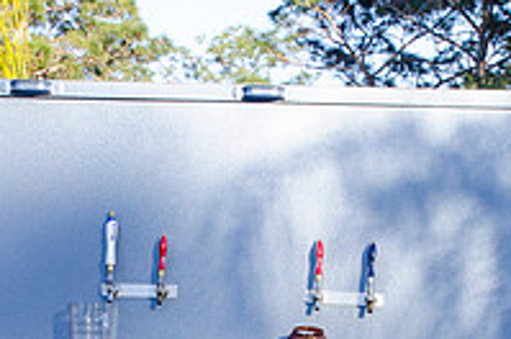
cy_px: 416
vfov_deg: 8.8
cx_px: 182
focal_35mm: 153
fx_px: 2168
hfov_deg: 13.4
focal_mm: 35
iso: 320
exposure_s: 1/125
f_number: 8
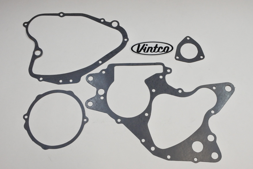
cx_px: 126
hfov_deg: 51.9
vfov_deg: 35.9
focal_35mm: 37
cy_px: 84
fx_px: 260
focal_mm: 14
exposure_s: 1/125
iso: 640
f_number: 4
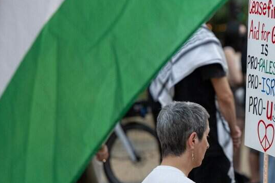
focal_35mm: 193
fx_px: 1473
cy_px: 54
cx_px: 254
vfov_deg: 7.1
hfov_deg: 10.6
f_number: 2.8
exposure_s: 1/400
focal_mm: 86
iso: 800
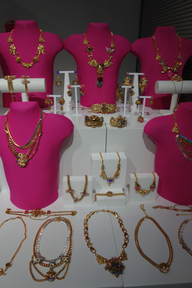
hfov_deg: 46.4
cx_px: 96
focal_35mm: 28
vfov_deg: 65.5
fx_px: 224
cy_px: 144
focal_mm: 10.4
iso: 125
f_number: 2
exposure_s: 1/100
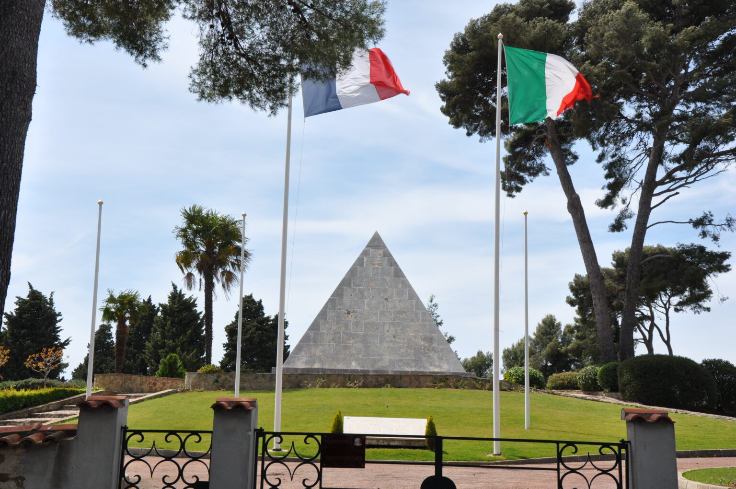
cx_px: 368
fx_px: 1072
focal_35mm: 52
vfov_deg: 25.7
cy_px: 244
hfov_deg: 37.9
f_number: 14
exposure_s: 1/200
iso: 200
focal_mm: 35
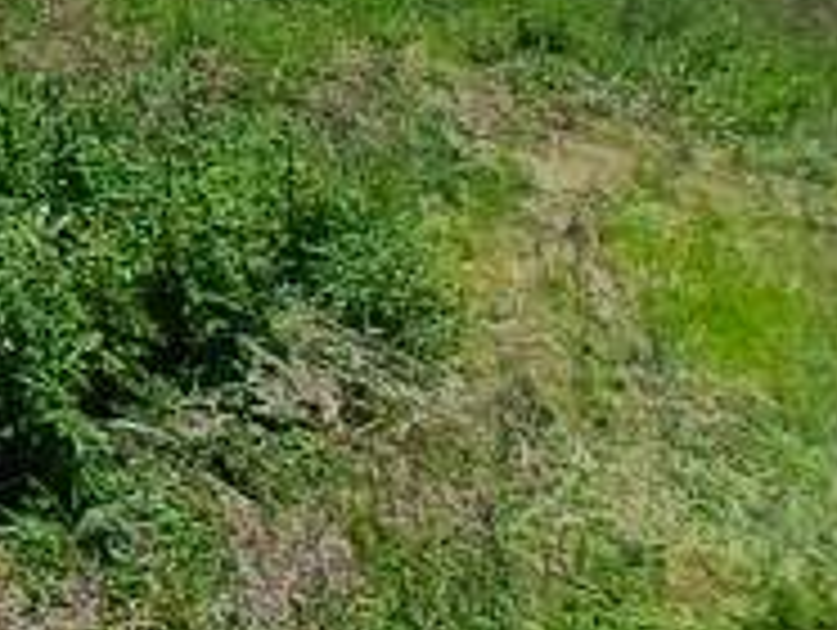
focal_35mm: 73
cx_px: -945
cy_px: -90
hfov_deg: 17.1
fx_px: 1767
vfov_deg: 19.2
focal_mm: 1.4
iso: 50
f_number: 2.2
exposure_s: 1/1761
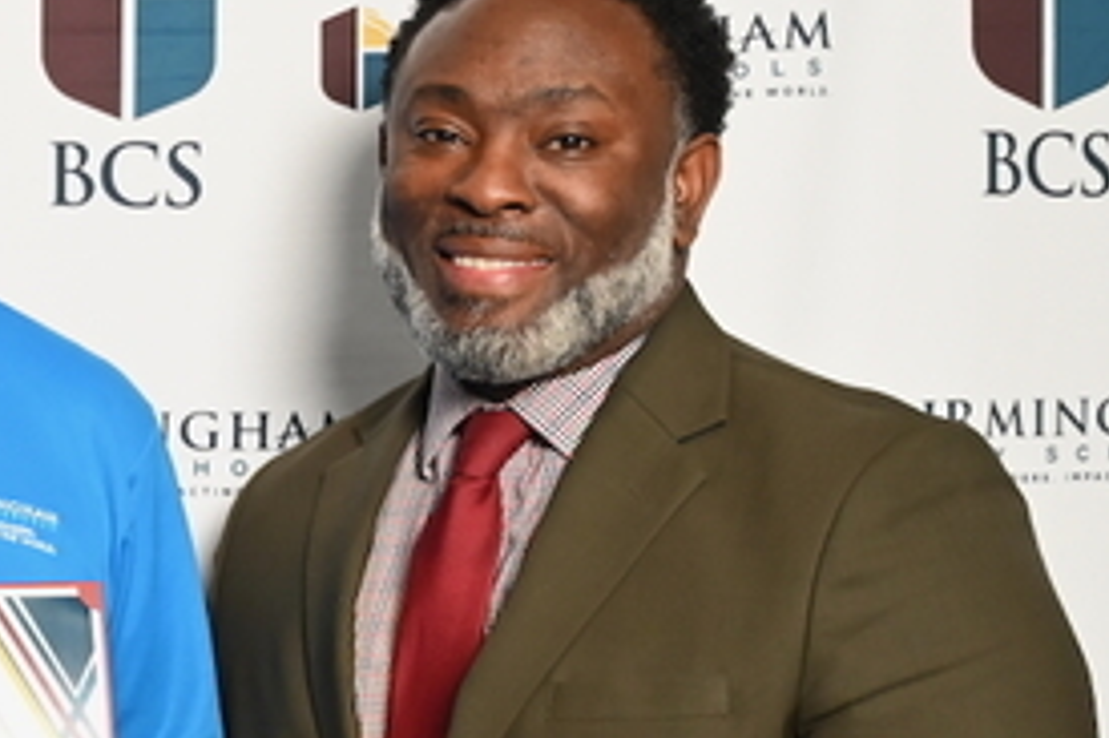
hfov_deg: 19.1
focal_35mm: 100
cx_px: -234
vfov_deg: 13.5
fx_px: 3093
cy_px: 579
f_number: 4
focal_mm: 34.5
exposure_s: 1/125
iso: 2200
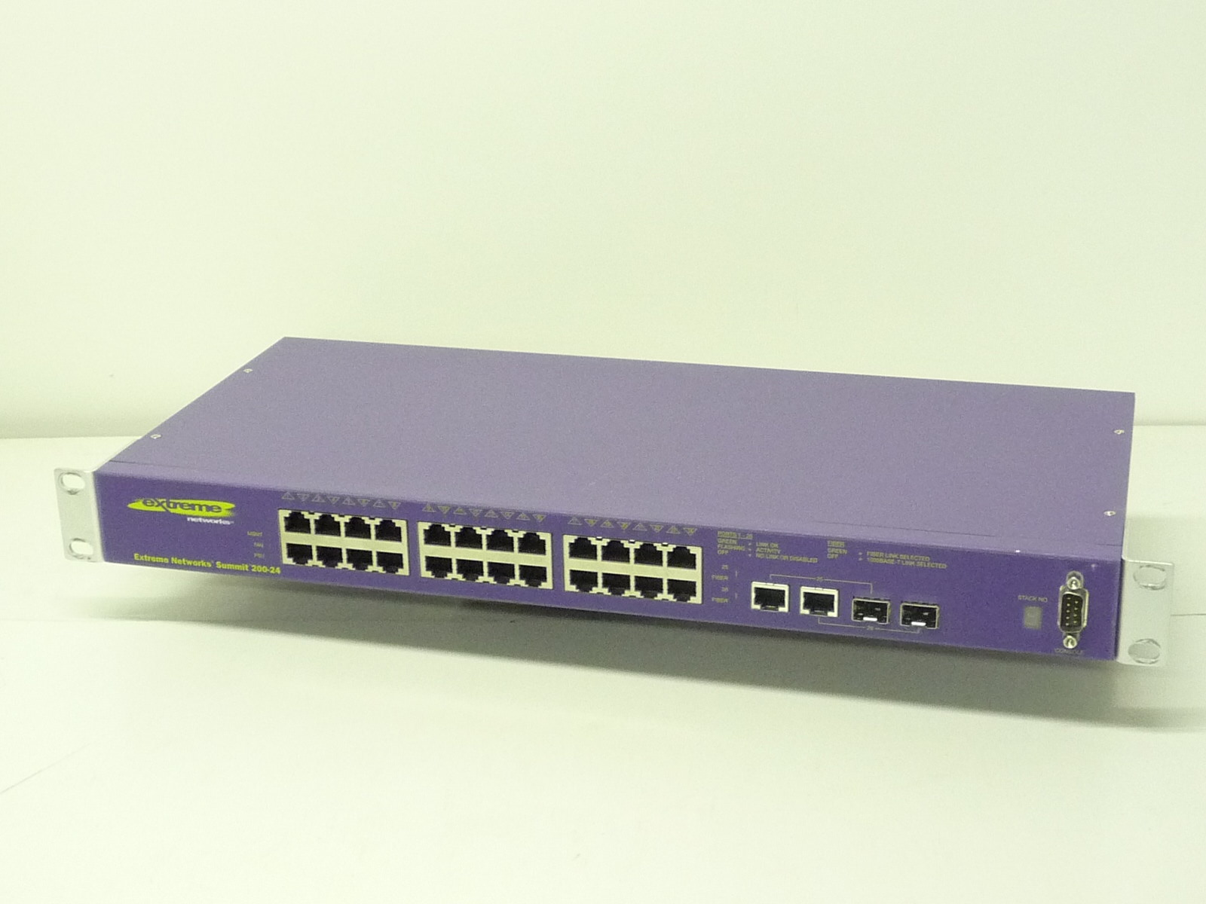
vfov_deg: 24.8
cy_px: 452
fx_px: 2056
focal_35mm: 59
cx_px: 603
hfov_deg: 32.7
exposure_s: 1/13
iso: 400
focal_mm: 5.8
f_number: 3.6
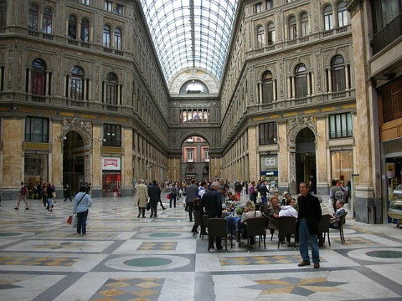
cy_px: 150
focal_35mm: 35
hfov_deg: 52.6
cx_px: 201
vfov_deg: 40.7
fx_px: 406
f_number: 3
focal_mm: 5.8
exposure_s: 1/109
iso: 50
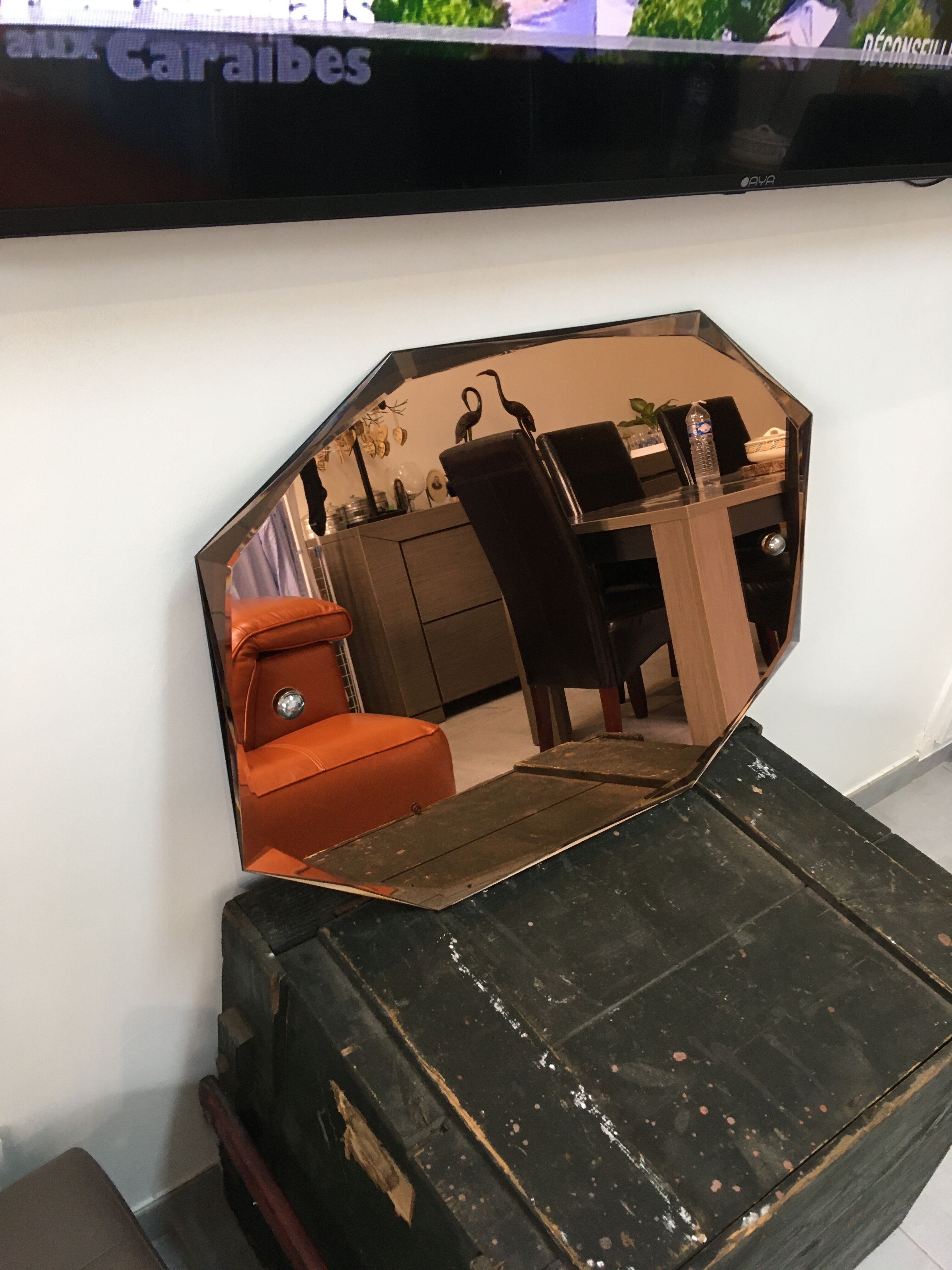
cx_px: 476
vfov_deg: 61.7
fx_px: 1063
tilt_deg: -34.1
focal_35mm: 29
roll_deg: -6.5
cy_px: 635
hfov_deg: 48.2
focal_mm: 4.15
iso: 125
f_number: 2.2
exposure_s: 1/33
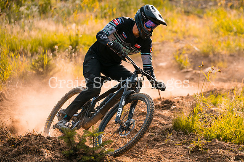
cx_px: 165
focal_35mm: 186
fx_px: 1259
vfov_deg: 7.4
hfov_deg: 11.1
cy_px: 59
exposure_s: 1/1250
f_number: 2.8
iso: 200
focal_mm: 130
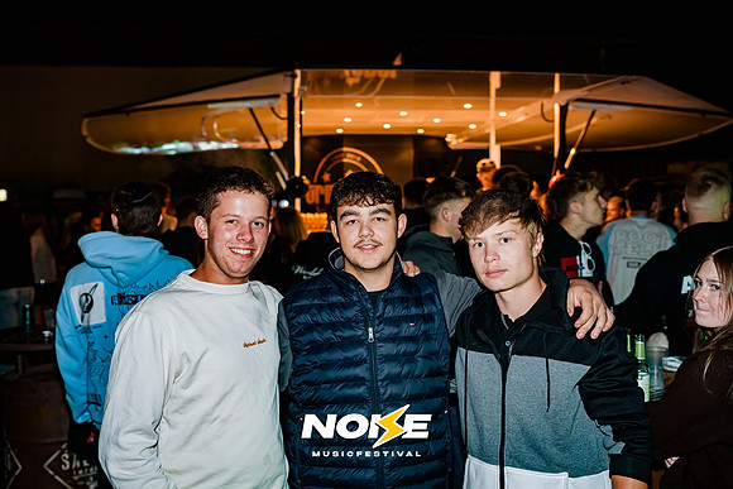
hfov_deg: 54.4
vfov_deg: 37.9
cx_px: 366
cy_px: 244
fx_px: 713
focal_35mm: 35
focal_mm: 35
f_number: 3.2
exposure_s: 1/60
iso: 1600
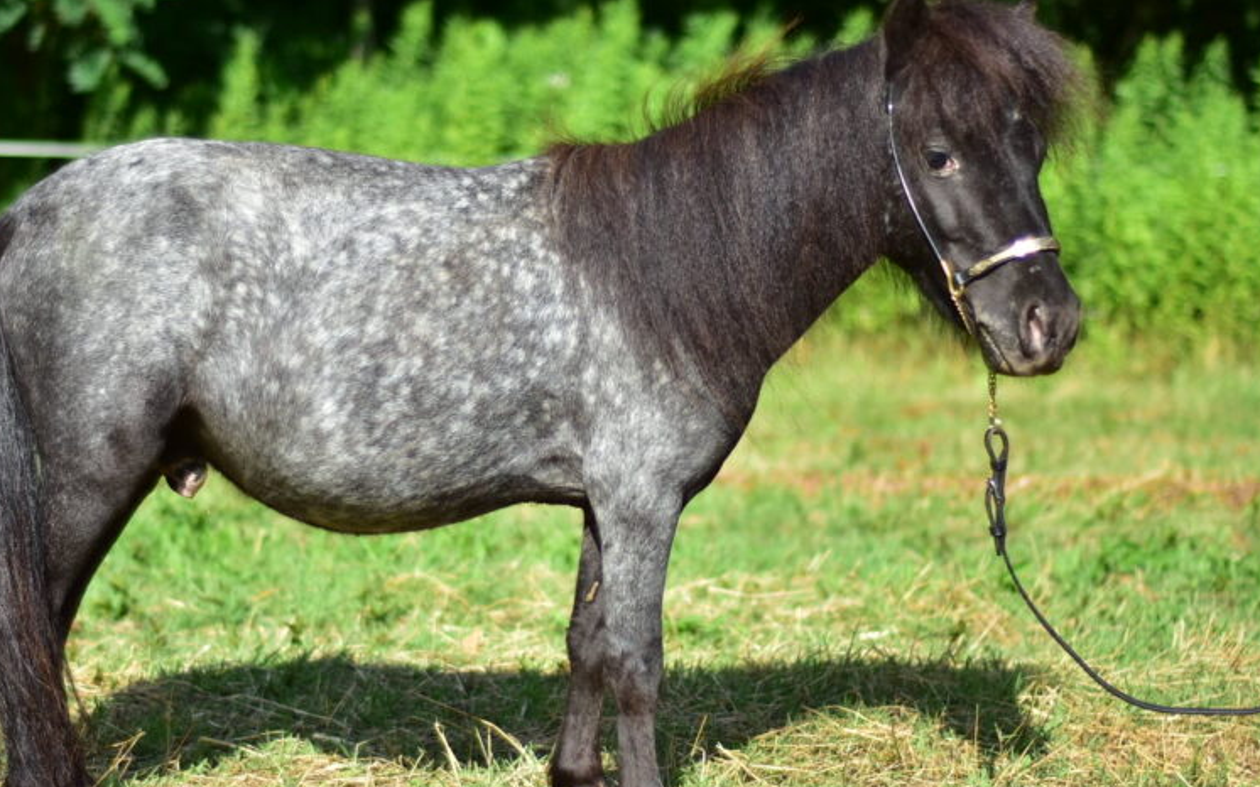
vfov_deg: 12.5
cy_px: 384
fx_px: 3605
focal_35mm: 105
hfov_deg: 19.8
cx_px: 576
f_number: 1.8
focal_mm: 50
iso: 100
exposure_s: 1/5000
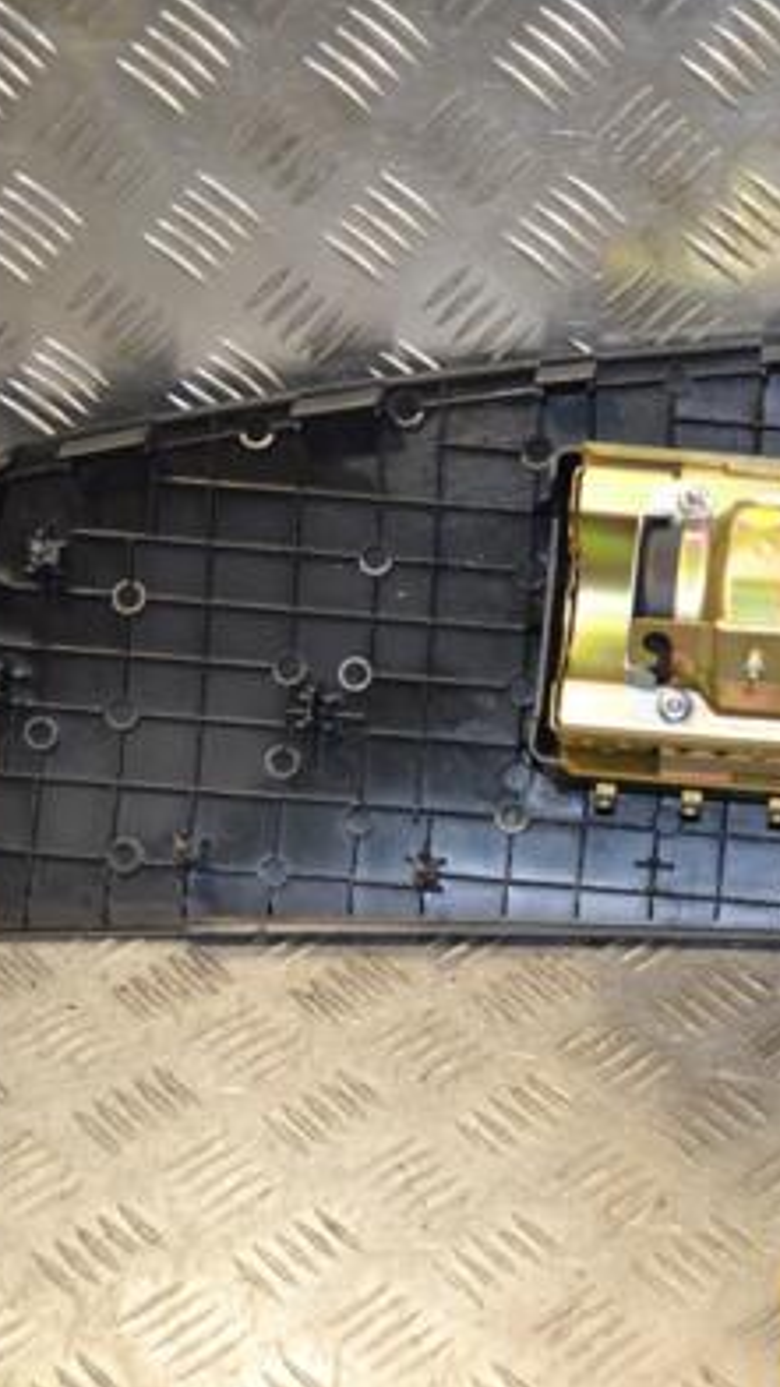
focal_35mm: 72
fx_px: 2648
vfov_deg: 29.4
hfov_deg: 16.5
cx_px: 724
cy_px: 688
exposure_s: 1/125
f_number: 4.5
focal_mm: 30
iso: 400
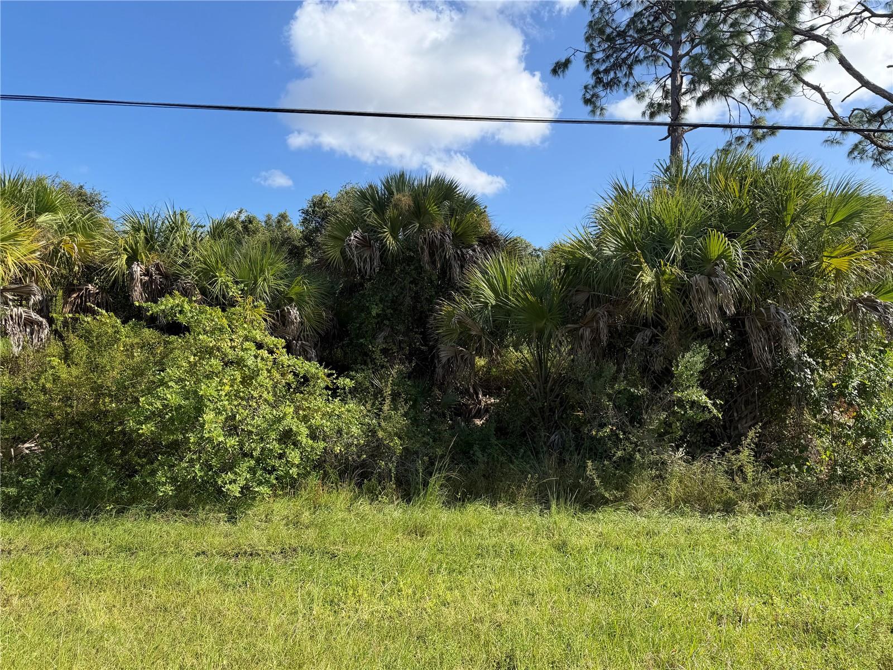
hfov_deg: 71.6
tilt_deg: +1.1
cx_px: 446
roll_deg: -0.7
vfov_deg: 56.8
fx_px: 619
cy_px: 335
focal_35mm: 24
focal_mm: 6.76
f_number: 1.78
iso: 80
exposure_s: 1/2370
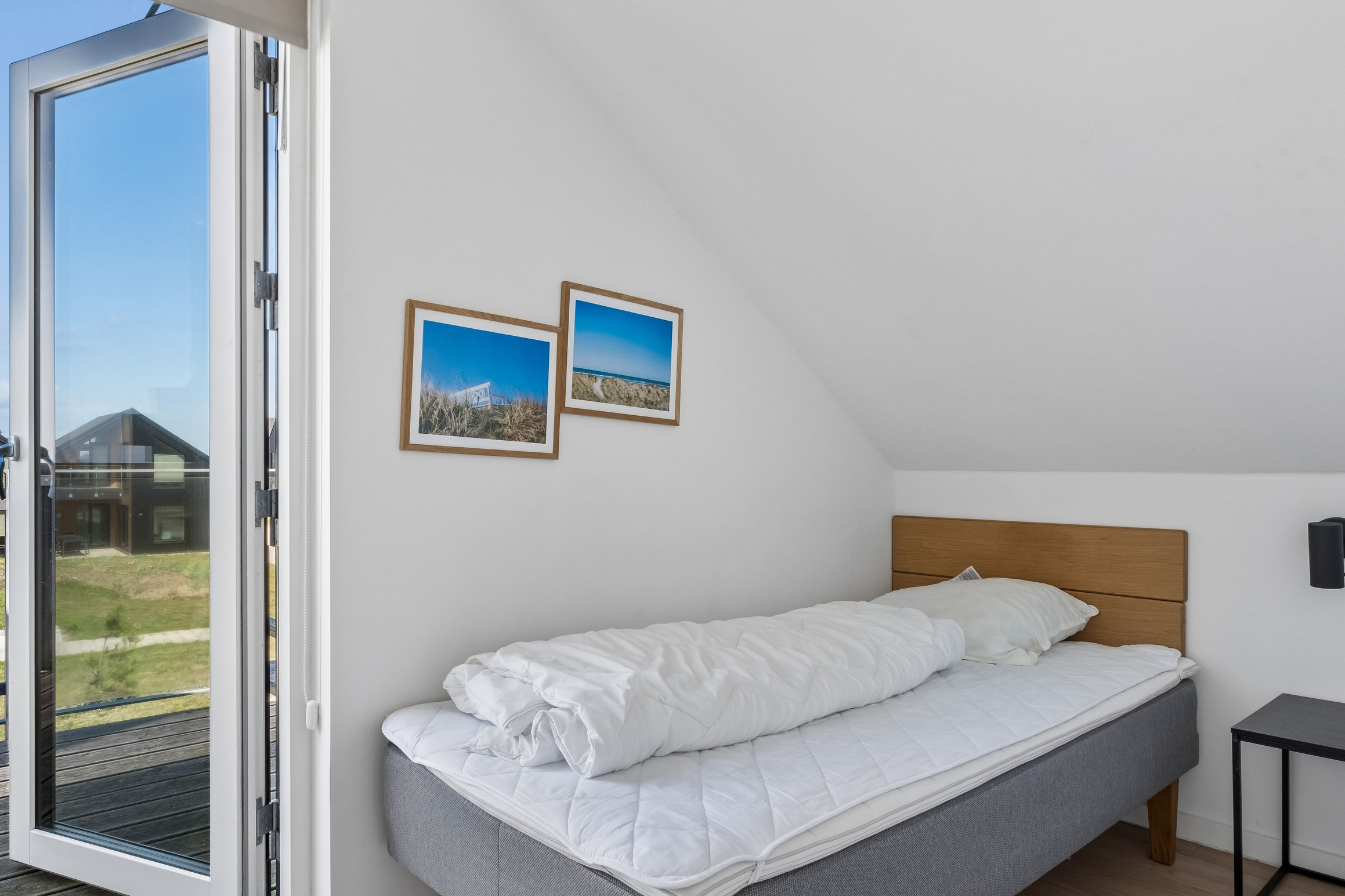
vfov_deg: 57.2
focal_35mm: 22
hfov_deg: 77.7
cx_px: 540
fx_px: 822
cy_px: 465
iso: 200
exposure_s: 1/40
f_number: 8
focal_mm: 11.5
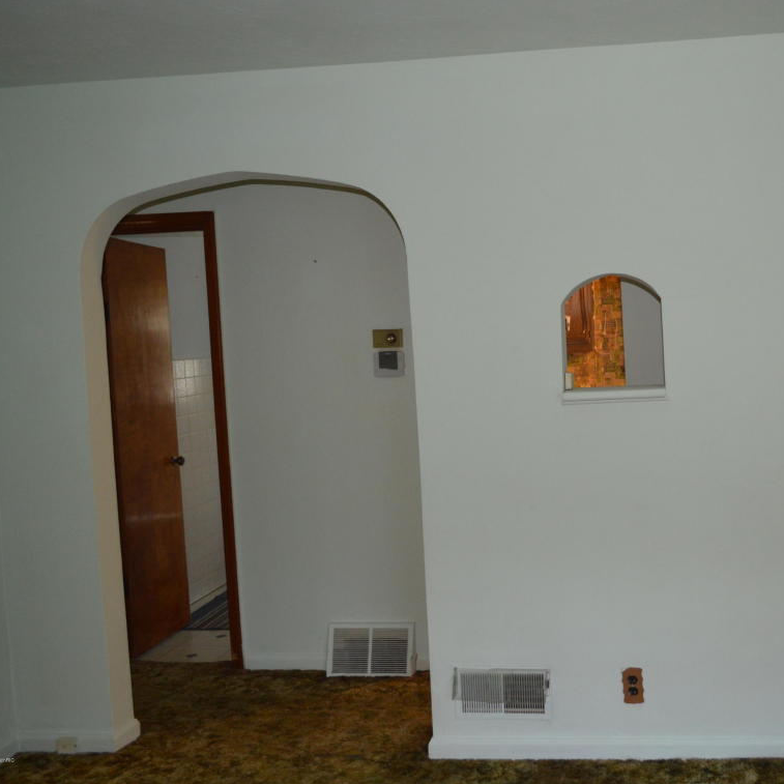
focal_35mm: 35
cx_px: 575
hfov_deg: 45.8
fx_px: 897
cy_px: 387
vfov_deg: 47.2
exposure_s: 1/60
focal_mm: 18
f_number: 3.5
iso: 900
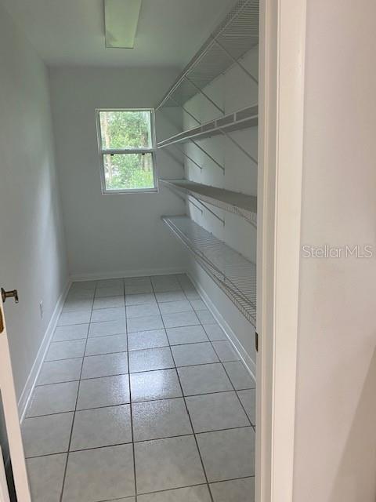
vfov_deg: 67.3
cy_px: 251
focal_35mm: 26
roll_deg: +0.5
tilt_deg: -12.0
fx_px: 377
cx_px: 188
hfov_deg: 53.1
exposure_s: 1/60
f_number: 1.8
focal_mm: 4.25
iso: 100
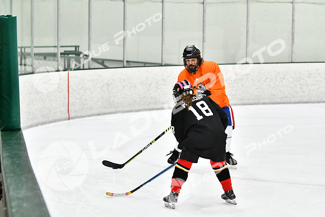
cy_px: 108
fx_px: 1382
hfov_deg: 13.4
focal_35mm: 153
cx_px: 162
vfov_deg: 9.0
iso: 5000
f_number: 2.8
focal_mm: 102
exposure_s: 1/1250
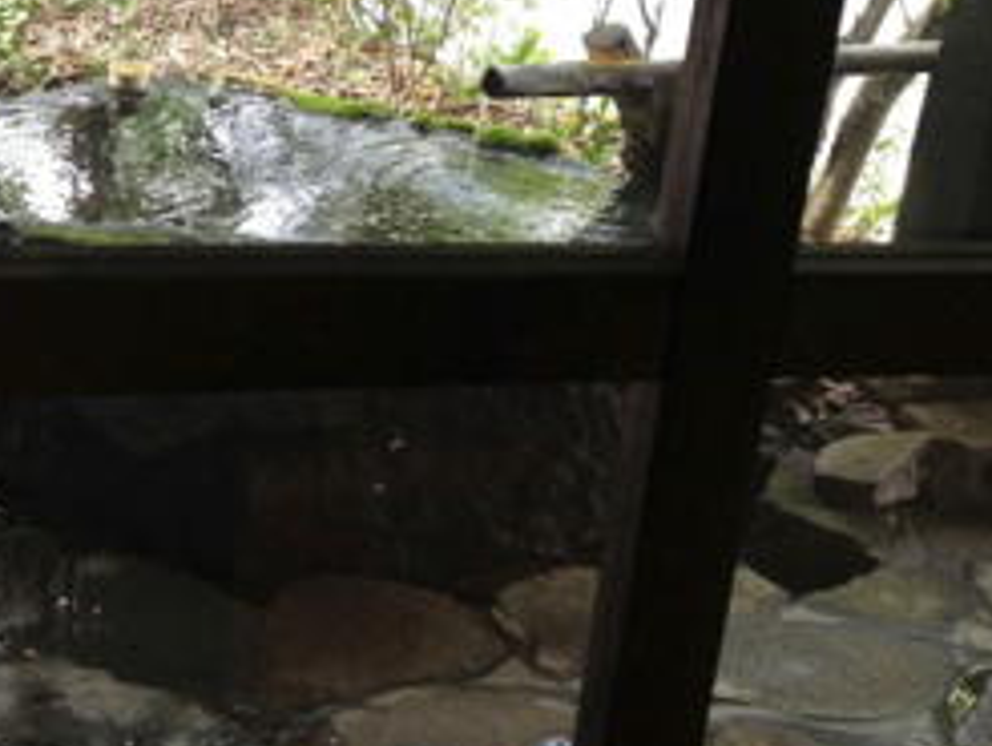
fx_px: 1836
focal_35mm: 64
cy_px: 198
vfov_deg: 22.8
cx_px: 431
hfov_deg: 30.2
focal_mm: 4.28
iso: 80
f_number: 2.4
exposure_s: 1/20
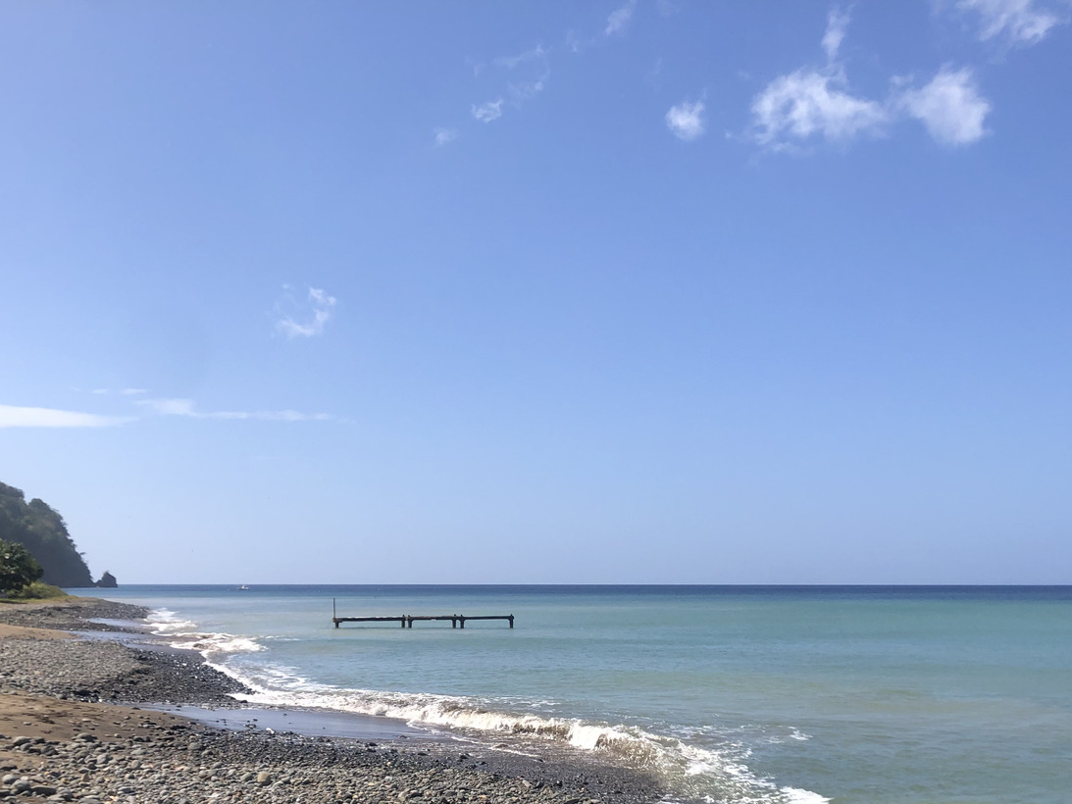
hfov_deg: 45.7
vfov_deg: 34.5
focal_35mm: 41
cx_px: 500
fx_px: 1270
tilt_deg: +0.4
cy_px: 587
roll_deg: +1.0
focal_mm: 4
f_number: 1.8
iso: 20
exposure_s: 1/3205
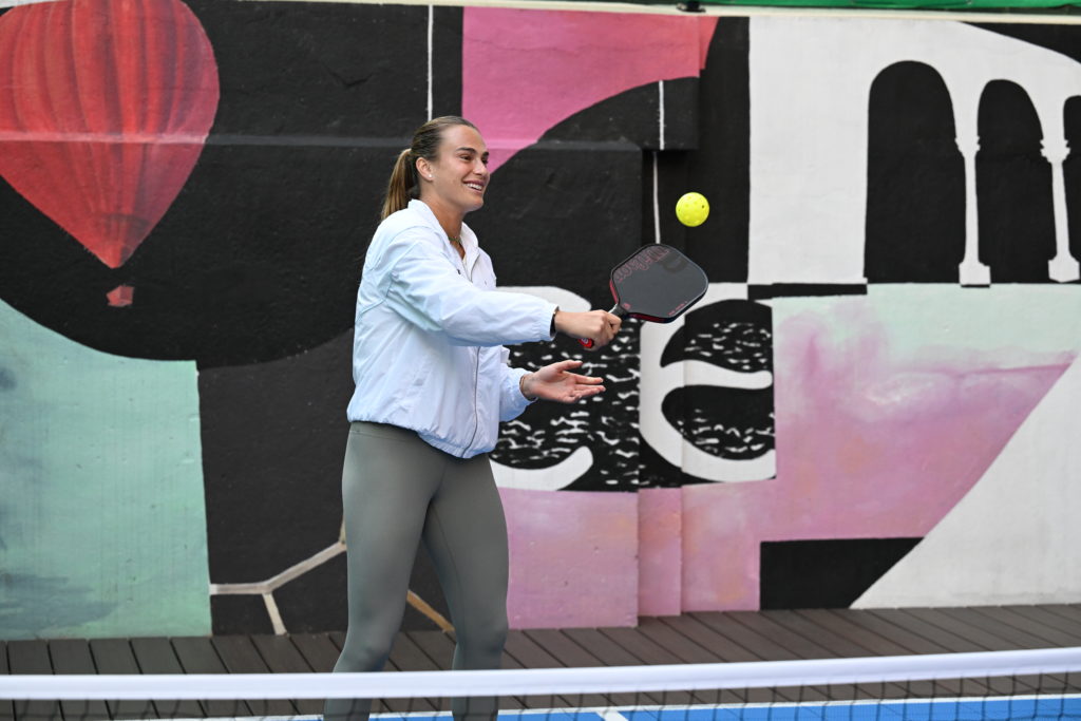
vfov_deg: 15.4
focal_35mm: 89
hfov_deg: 22.9
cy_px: 360
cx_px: 540
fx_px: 2673
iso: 2000
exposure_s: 1/640
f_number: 4
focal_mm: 89
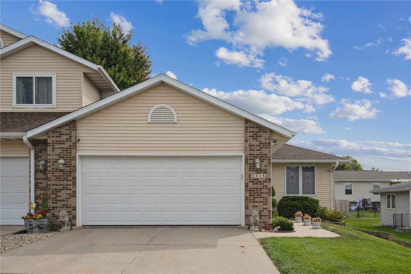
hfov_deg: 54.4
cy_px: 137
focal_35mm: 35
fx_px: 400
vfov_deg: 37.9
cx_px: 206
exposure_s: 1/800
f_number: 9
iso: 250
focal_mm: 35
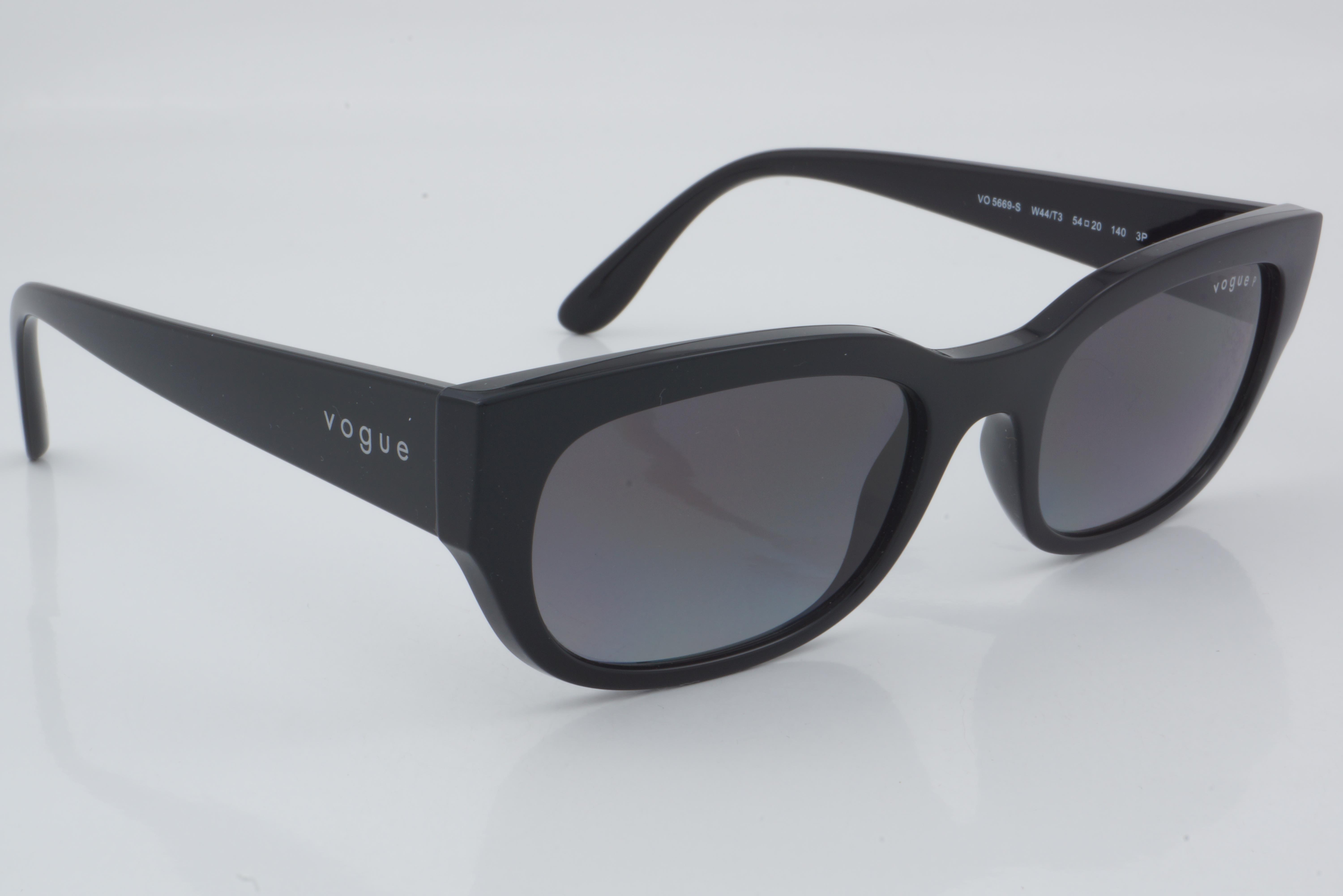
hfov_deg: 27.0
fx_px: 2798
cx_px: 672
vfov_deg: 18.2
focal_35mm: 75
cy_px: 448
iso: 100
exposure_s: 1/3
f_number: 32
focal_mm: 50
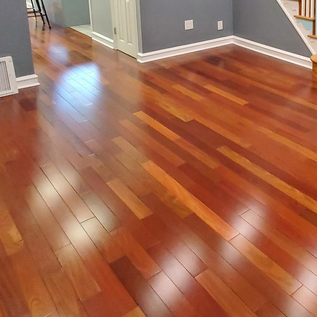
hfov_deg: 40.5
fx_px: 383
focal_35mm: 37
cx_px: 302
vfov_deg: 40.1
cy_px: 8
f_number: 2.2
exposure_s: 1/60
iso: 400
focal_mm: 1.8
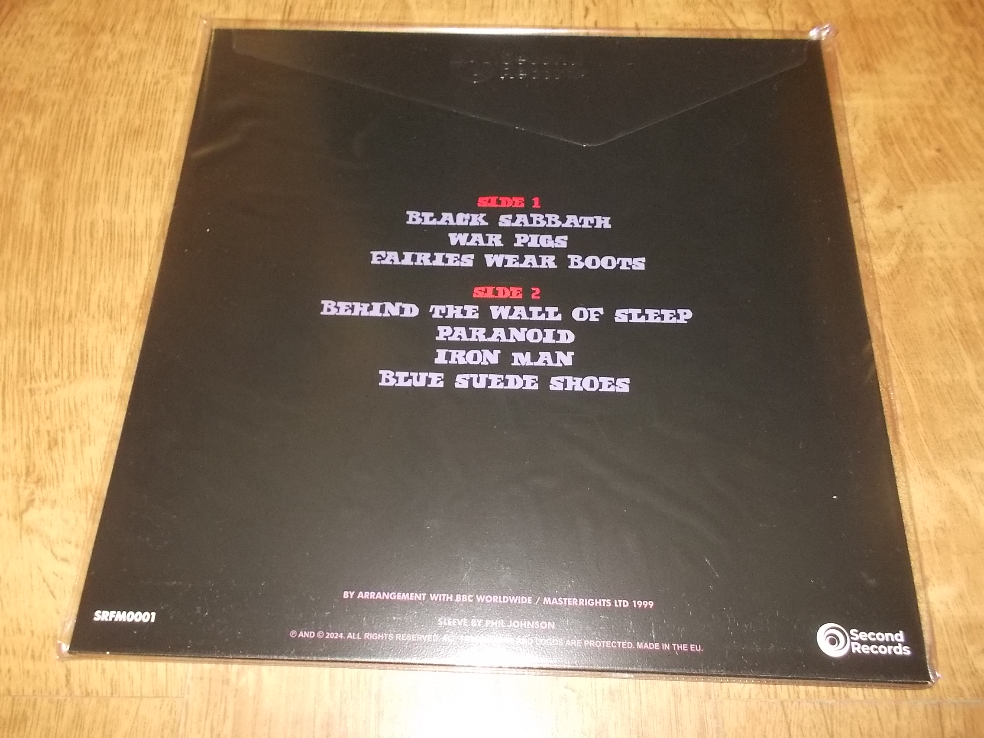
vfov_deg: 48.2
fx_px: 824
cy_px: 369
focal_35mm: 29
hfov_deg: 61.7
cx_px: 492
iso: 320
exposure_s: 1/30
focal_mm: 4.1
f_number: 3.3
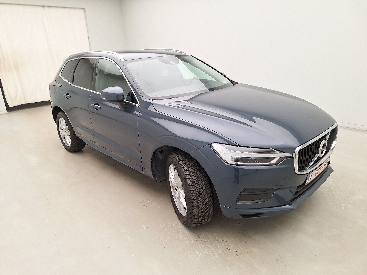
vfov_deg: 58.9
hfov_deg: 73.9
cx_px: 184
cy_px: 138
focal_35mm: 23
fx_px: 244
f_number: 1.8
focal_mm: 5.54
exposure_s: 1/100
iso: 64
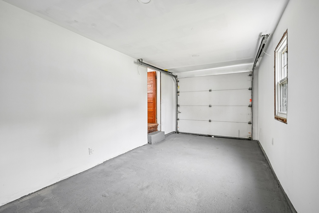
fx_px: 142
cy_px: 106
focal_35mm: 16
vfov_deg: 73.7
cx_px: 160
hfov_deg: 96.7
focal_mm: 16
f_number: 8
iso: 400
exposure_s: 1/13
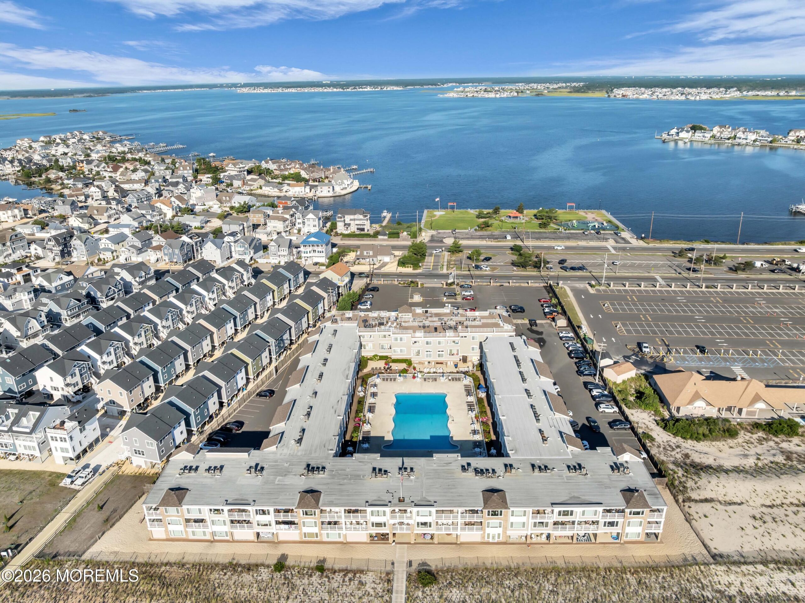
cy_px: 302
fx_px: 558
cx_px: 402
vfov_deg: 56.8
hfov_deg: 71.6
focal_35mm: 24
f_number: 2.8
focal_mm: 12.29
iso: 110
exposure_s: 1/2500
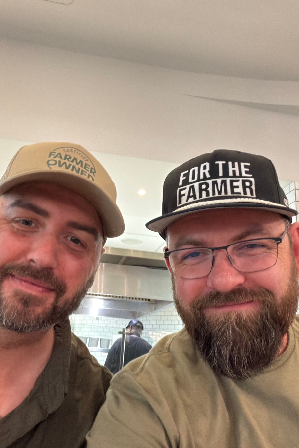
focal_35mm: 32
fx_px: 399
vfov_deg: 58.7
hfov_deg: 41.1
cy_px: 228
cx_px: 135
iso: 500
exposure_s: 1/30
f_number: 1.9
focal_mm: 2.71
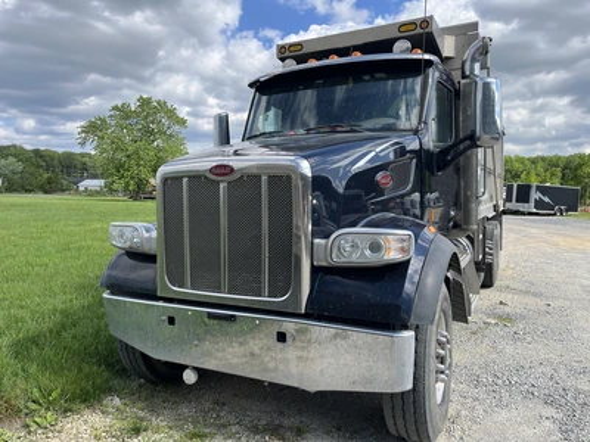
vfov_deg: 53.1
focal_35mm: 26
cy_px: 221
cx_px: 295
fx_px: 443
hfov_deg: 67.3
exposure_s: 1/1497
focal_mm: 5.1
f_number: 1.6
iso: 50
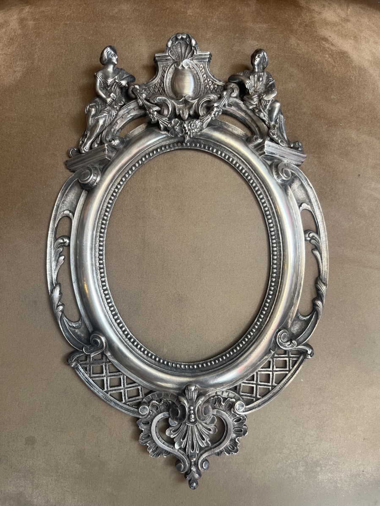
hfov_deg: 53.1
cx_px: 190
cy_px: 253
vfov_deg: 67.3
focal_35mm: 26
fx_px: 381
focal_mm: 5.1
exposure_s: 1/153
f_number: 1.6
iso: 50
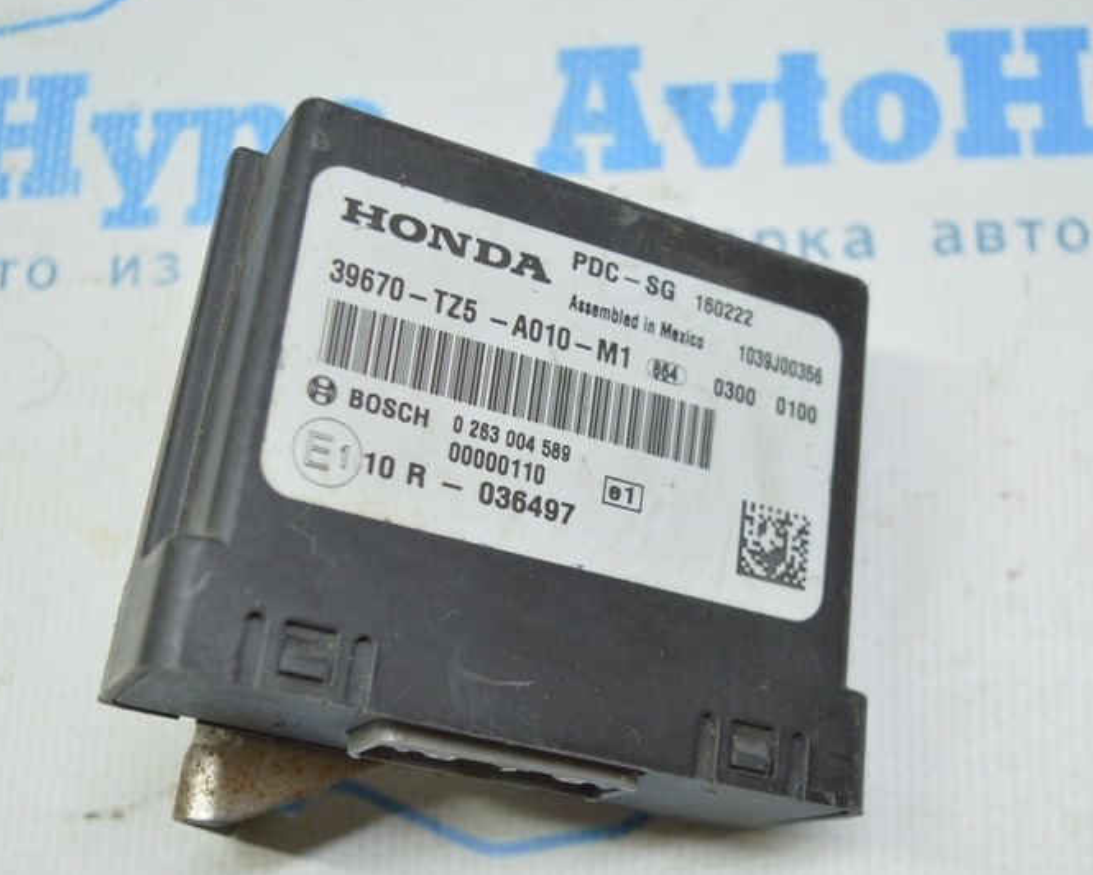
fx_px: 1682
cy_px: 549
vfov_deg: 29.0
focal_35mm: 52
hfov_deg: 36.0
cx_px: 503
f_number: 4
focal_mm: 24
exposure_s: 1/60
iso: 400
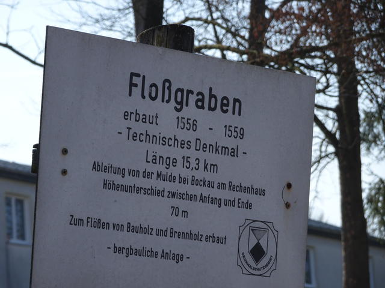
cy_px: 144
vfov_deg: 6.8
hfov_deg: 9.0
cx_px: 192
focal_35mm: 219
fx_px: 2436
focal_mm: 37.35
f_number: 6.3
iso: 80
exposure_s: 1/320
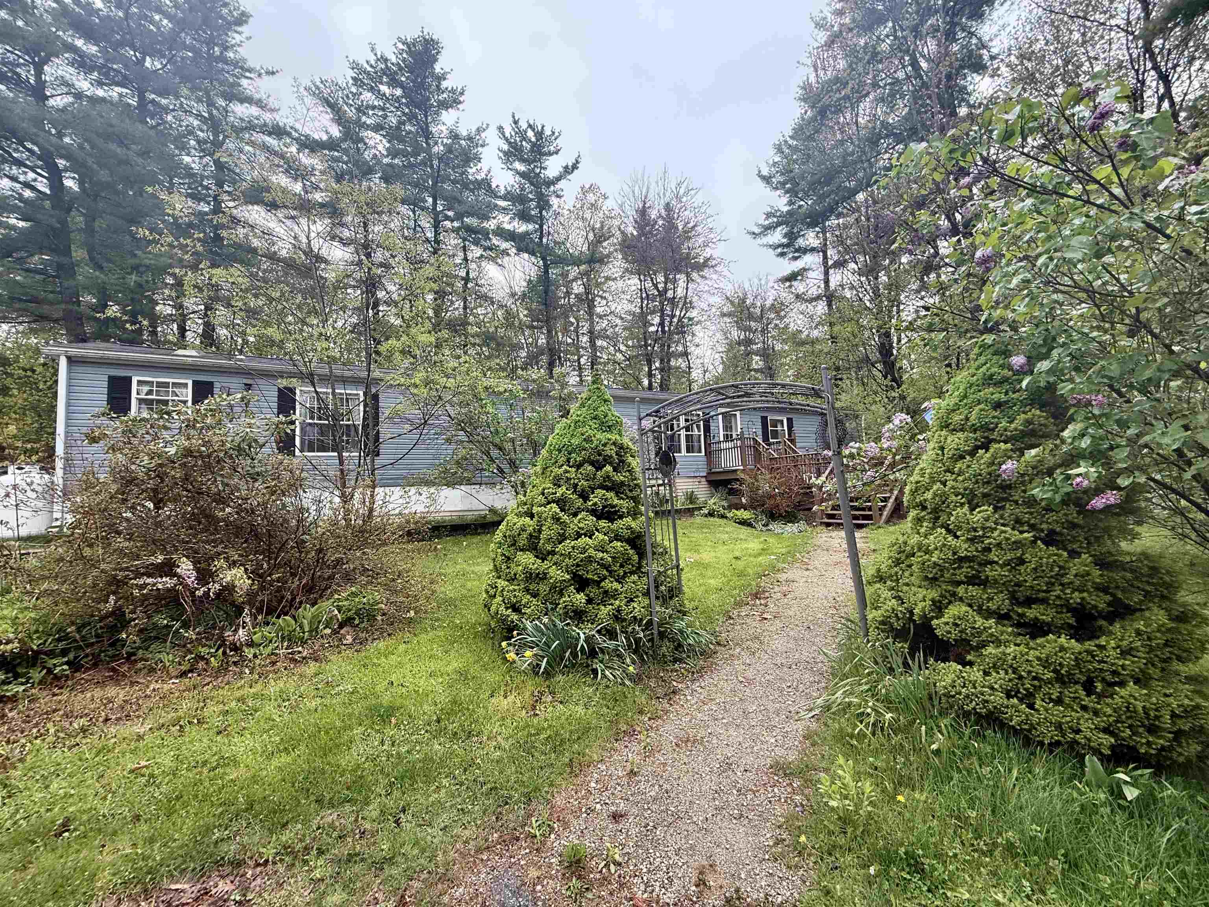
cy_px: 454
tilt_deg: +5.8
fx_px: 489
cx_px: 604
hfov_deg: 102.1
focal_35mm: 14
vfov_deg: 85.7
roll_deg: +2.8
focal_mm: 2.22
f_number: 2.2
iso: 64
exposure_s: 1/335
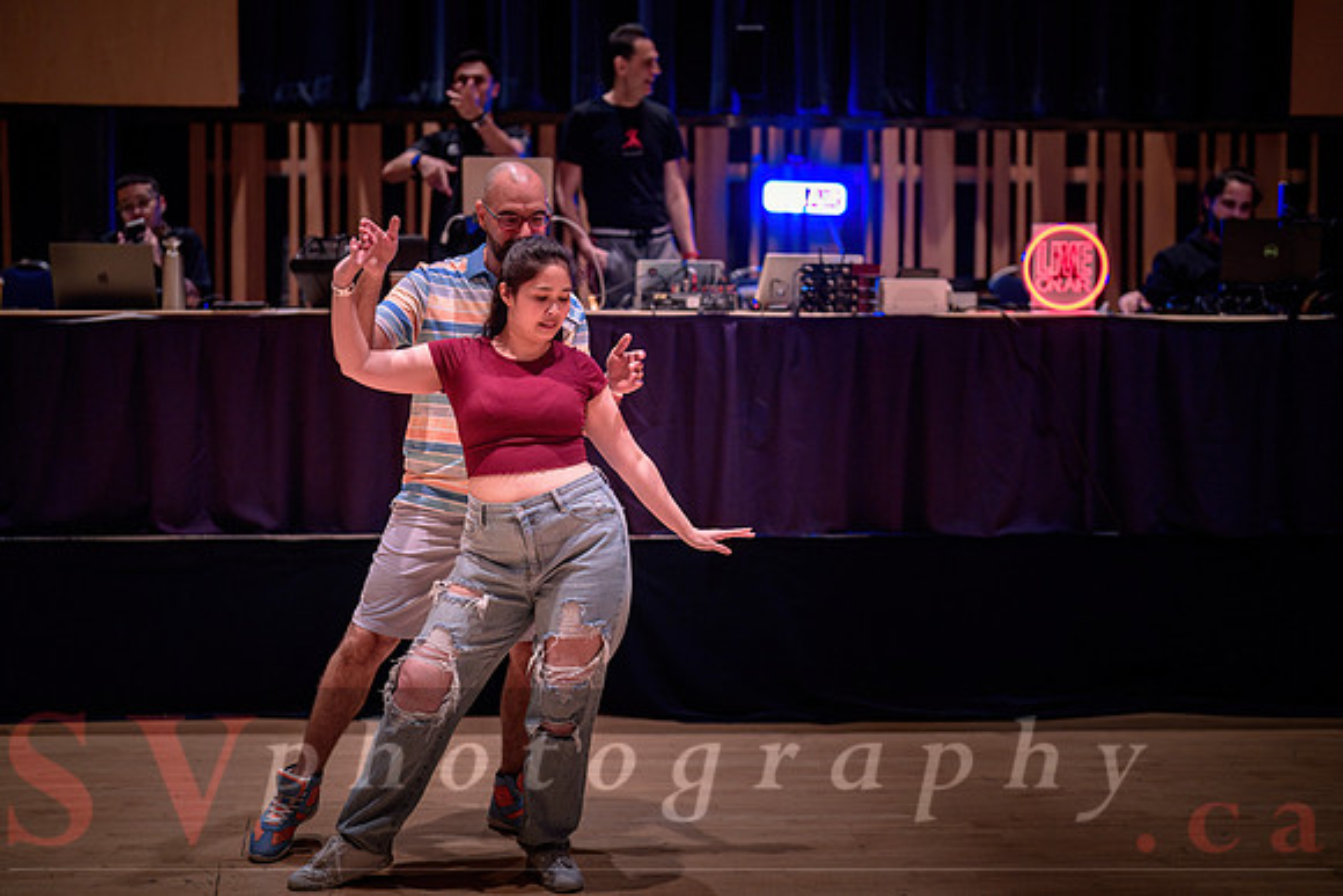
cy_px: 425
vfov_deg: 24.6
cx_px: 671
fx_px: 2056
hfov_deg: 36.2
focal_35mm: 55
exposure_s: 1/250
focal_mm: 50
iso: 1600
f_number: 1.4
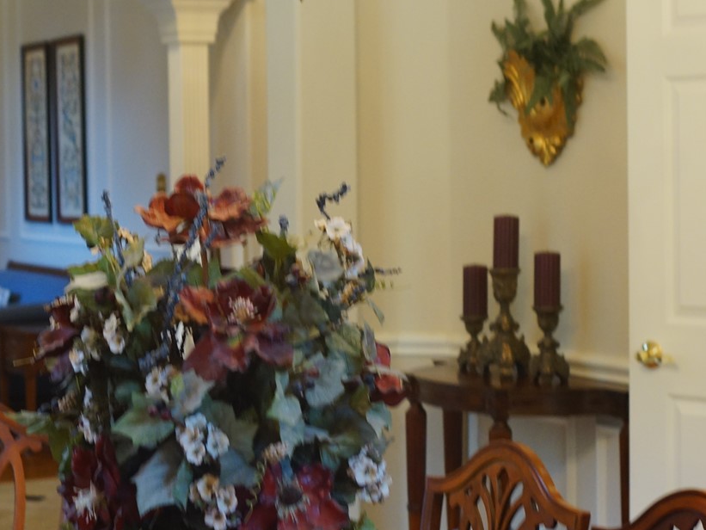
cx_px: 349
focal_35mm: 89
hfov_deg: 22.0
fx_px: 1815
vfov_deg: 16.6
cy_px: 224
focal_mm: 35
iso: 640
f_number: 4
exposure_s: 1/60
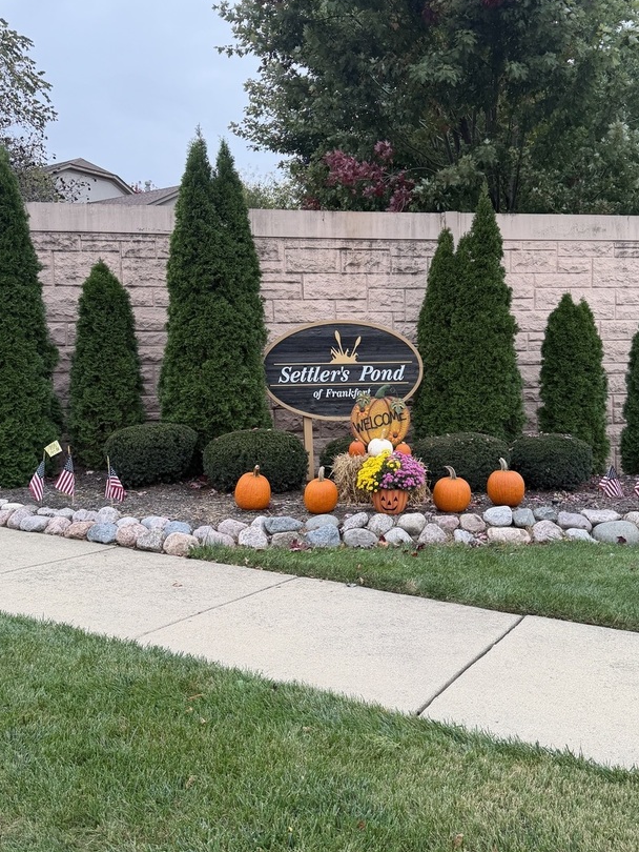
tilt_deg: -2.7
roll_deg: +1.1
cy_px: 420
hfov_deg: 44.1
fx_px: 787
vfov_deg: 56.8
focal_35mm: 32
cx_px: 358
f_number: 1.78
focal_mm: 6.76
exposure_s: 1/305
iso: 100
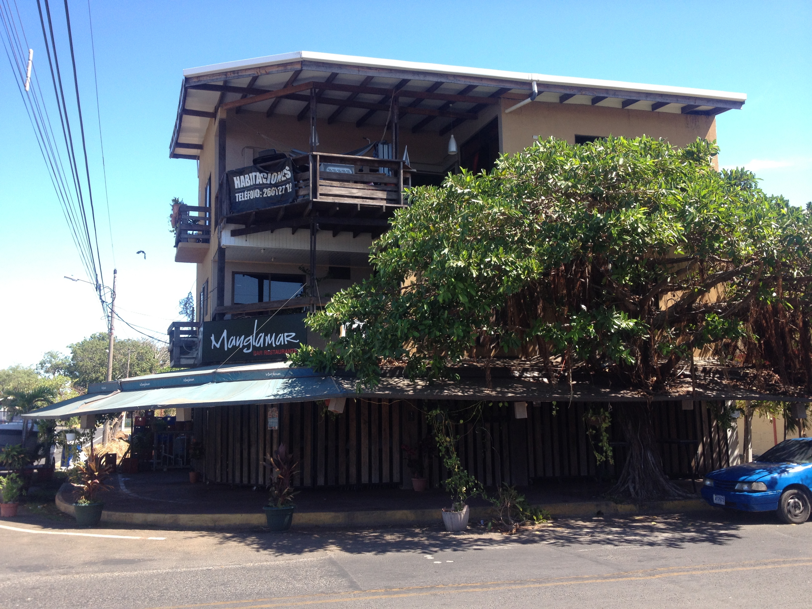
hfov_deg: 52.6
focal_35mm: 35
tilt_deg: +5.5
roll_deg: +0.8
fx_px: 821
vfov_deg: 40.7
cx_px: 406
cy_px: 304
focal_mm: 4.28
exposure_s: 1/511
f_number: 2.4
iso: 50
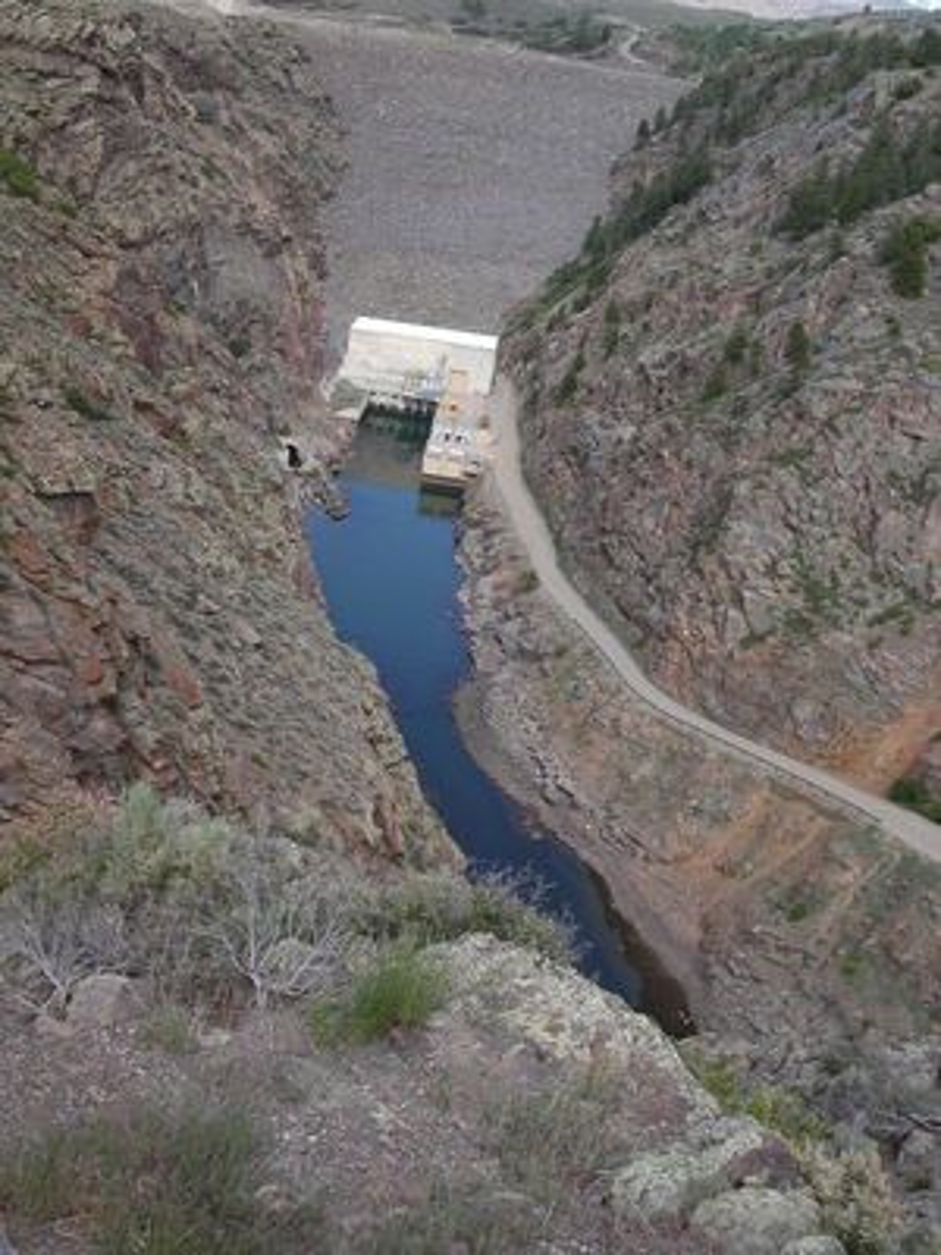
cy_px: 628
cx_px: 470
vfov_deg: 49.0
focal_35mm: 38
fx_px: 1377
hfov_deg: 37.7
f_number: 8
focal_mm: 7.8
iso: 100
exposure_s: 1/180
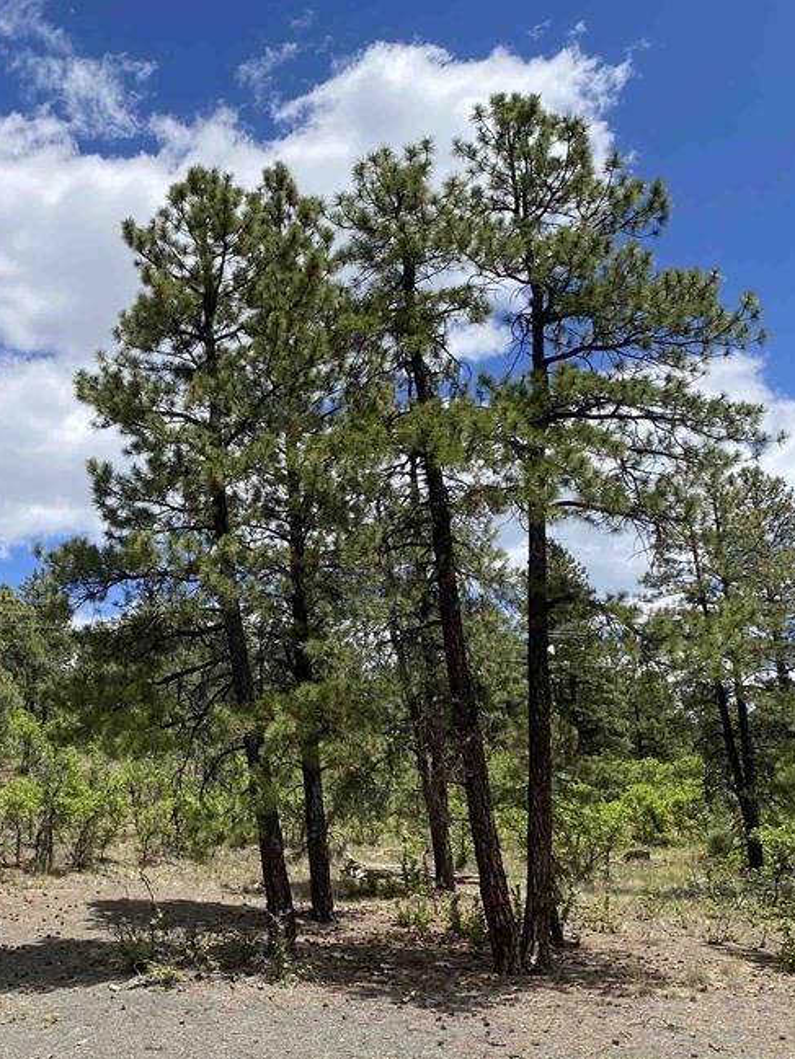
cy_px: 599
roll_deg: +1.3
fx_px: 1255
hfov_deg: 34.0
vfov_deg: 45.7
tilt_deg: +11.5
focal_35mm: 41
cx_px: 150
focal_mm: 4.25
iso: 32
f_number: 1.8
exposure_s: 1/2967
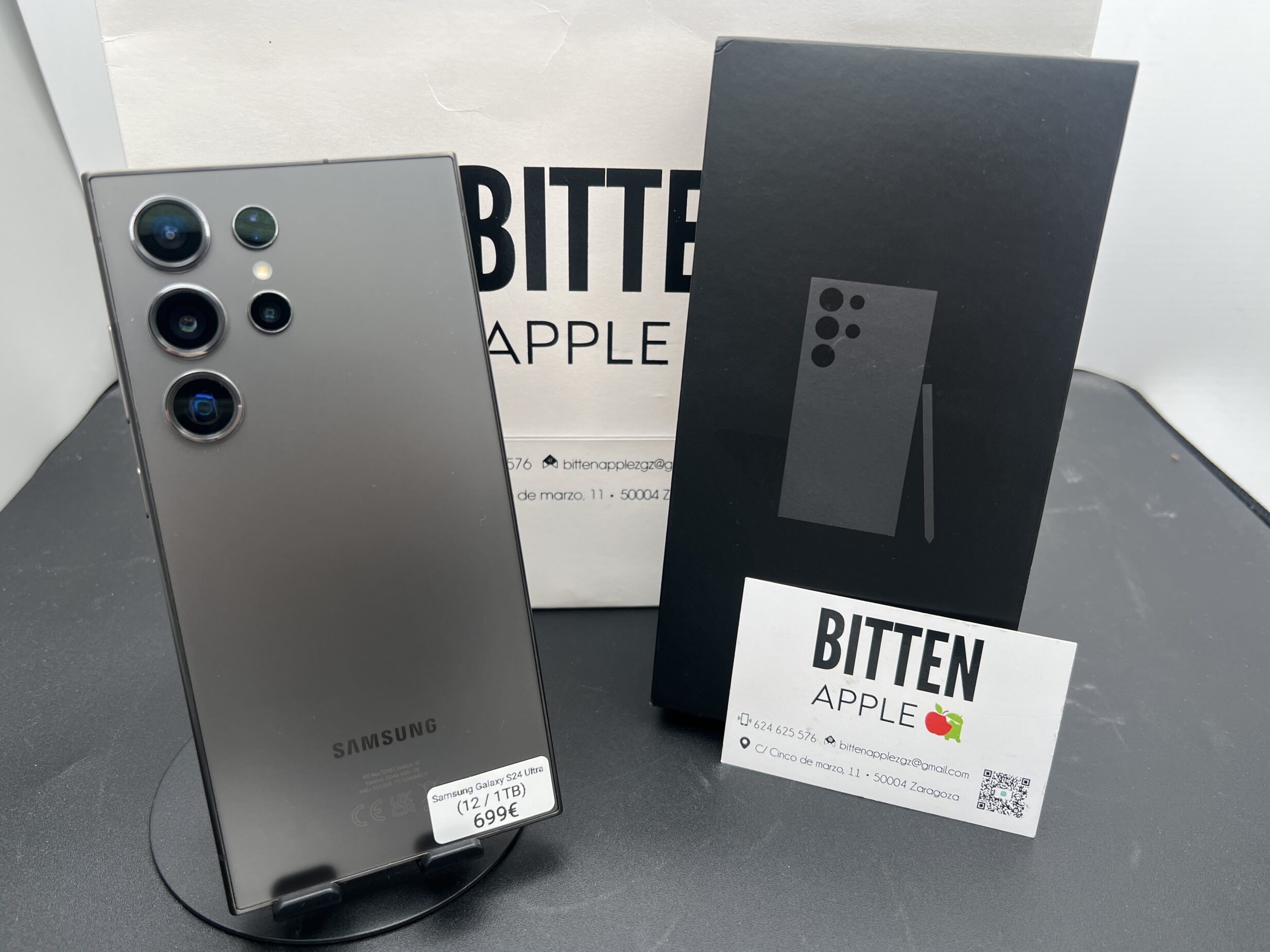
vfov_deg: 51.4
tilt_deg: -33.1
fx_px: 991
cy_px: 483
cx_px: 647
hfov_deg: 65.3
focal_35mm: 27
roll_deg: -0.9
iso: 40
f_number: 1.5
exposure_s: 1/173
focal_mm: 5.7
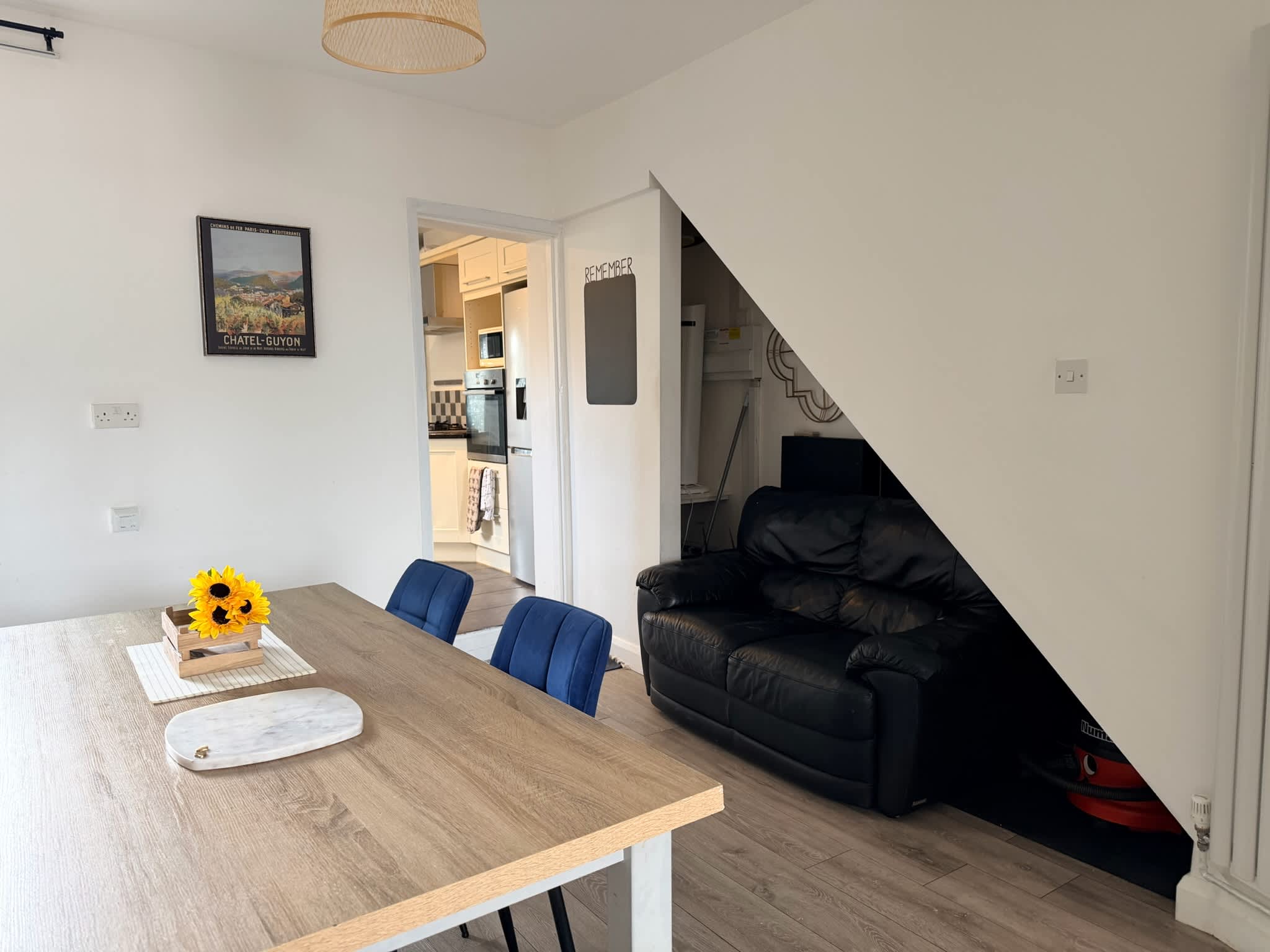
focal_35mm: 24
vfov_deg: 56.8
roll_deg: +1.4
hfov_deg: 71.6
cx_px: 635
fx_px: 881
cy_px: 476
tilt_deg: -5.9
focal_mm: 6.8
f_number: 1.8
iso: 160
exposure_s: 1/50
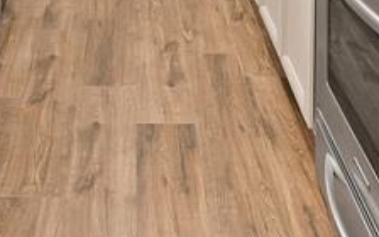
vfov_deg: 15.5
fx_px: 578
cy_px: -300
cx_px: 125
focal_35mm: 56
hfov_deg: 35.9
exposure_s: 1/1.25
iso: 640
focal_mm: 12
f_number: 9
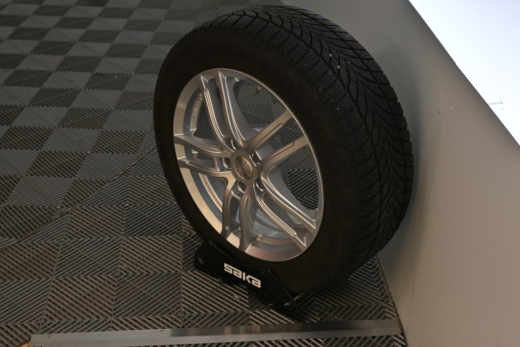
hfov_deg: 41.7
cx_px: 260
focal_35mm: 47
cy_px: 174
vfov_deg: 28.5
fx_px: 682
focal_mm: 31.5
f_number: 5
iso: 280
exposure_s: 1/50
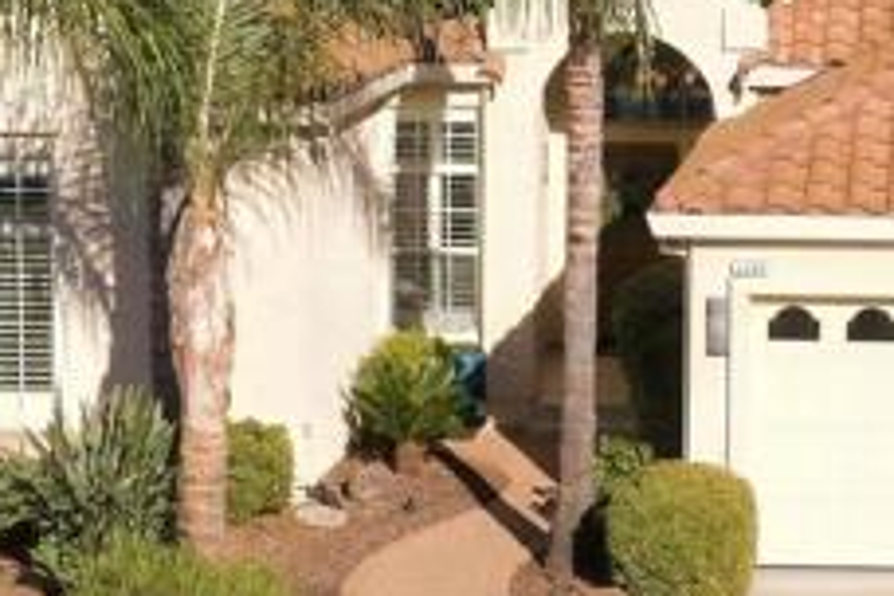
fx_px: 3129
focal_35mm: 126
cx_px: 1051
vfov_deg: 10.8
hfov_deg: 15.7
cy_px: 59
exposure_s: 1/100
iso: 200
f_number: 7.1
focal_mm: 10.3
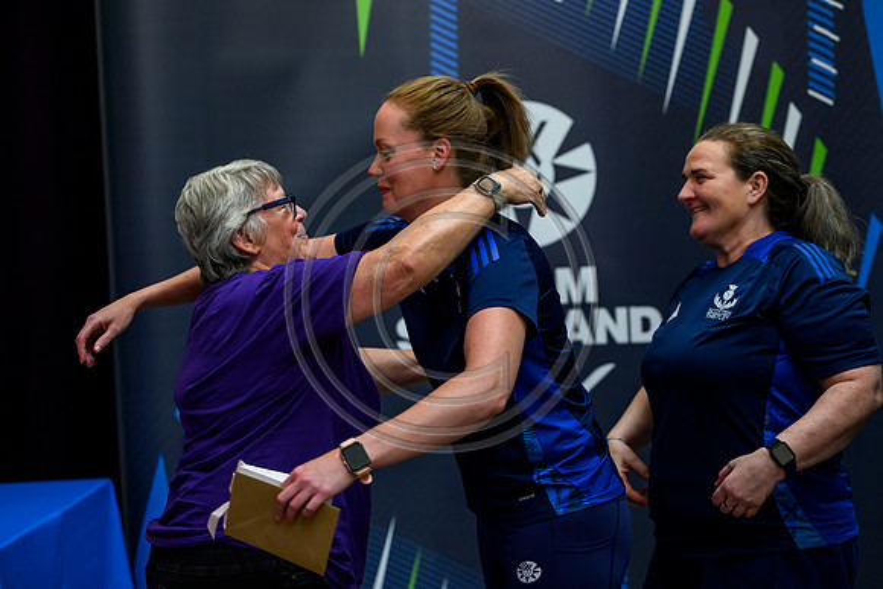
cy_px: 294
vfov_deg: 17.7
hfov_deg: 26.3
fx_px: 1889
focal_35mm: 77
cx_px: 442
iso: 4000
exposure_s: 1/400
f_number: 3.5
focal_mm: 77
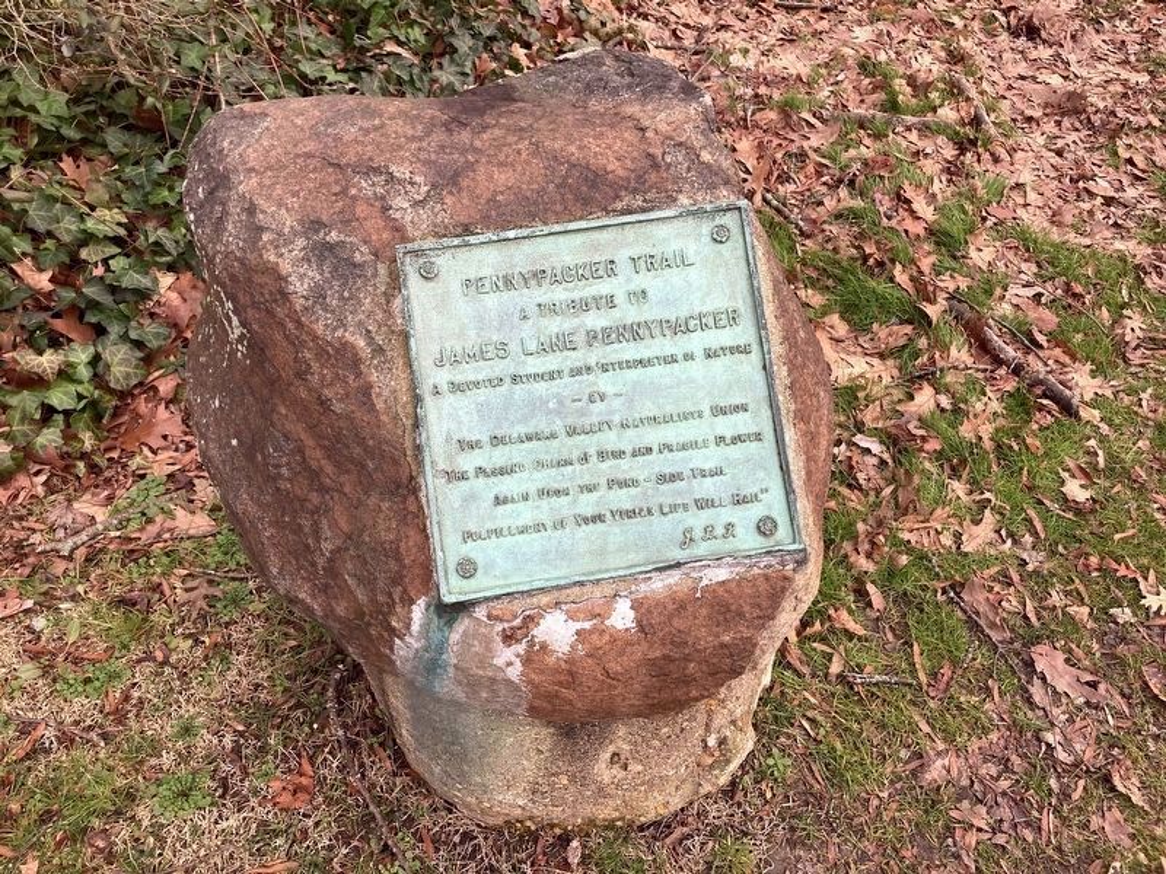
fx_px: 943
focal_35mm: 28
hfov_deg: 63.4
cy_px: 437
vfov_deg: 49.7
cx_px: 583
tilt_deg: -51.1
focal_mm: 3.99
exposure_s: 1/410
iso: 20
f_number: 1.8
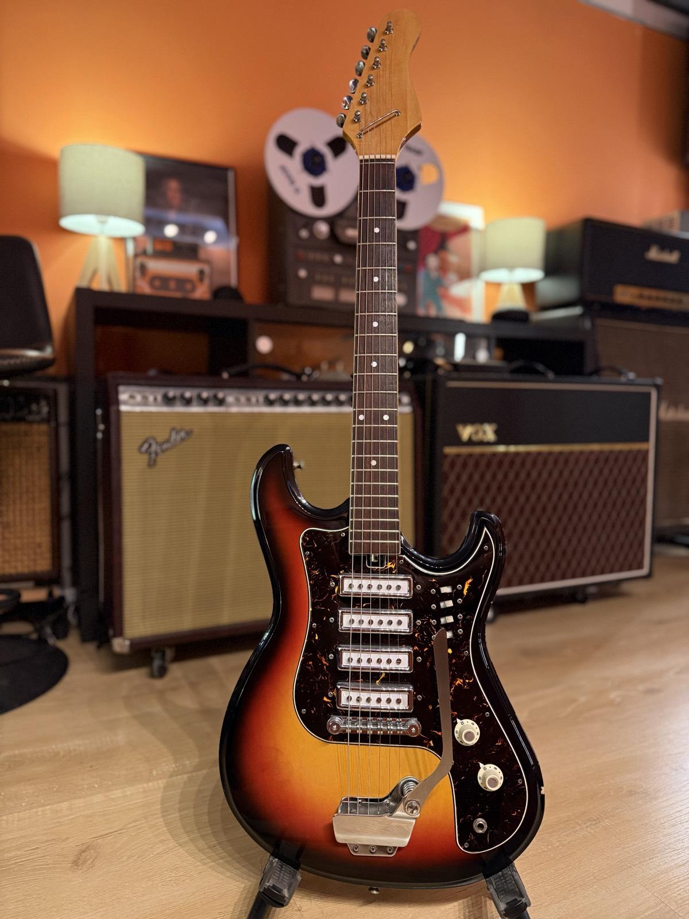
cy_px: 460
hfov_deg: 56.8
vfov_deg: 71.6
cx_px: 344
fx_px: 637
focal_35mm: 24
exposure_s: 1/50
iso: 500
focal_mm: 6.76
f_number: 1.78
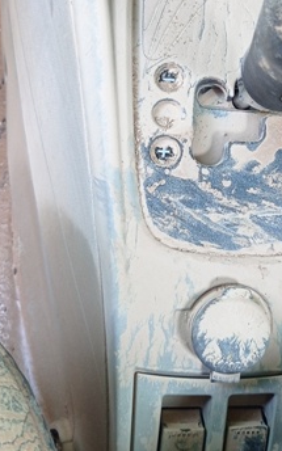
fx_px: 848
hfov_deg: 18.3
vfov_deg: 29.4
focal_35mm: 69
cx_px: 289
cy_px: 121
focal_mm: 4.7
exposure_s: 1/50
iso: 197
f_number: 1.79
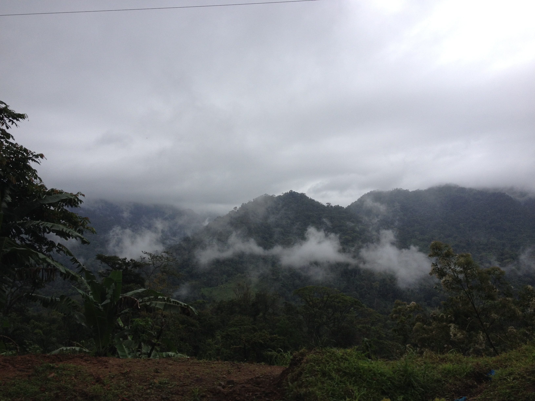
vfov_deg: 40.7
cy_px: 200
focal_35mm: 35
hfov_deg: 52.6
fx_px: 541
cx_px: 268
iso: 50
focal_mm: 4.28
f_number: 2.4
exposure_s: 1/1284
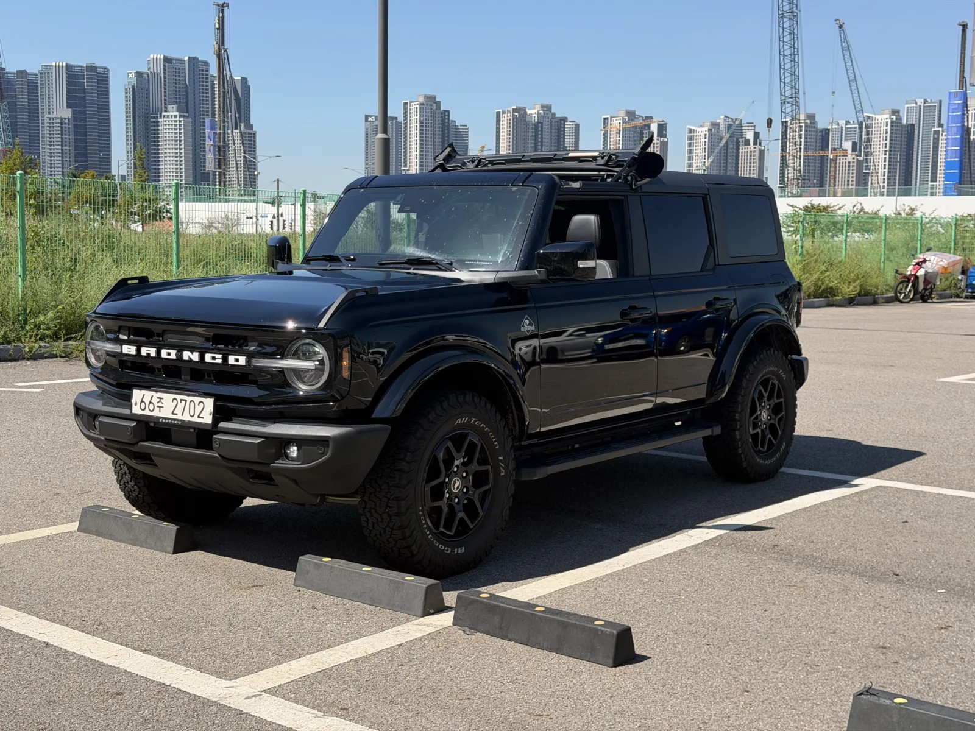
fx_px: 1352
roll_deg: -0.8
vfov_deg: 30.3
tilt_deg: -5.5
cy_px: 366
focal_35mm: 48
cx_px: 488
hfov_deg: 39.7
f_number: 1.78
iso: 64
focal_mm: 6.76
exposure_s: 1/3534
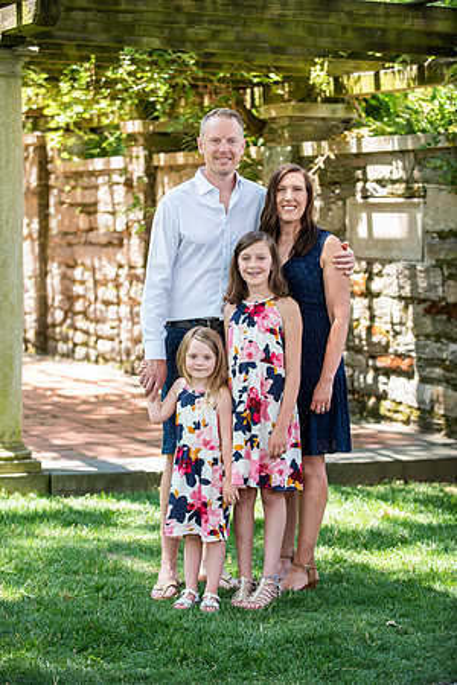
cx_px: 228
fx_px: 1866
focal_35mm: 98
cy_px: 342
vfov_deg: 20.8
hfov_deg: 14.0
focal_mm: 98
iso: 800
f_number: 3.5
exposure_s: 1/800
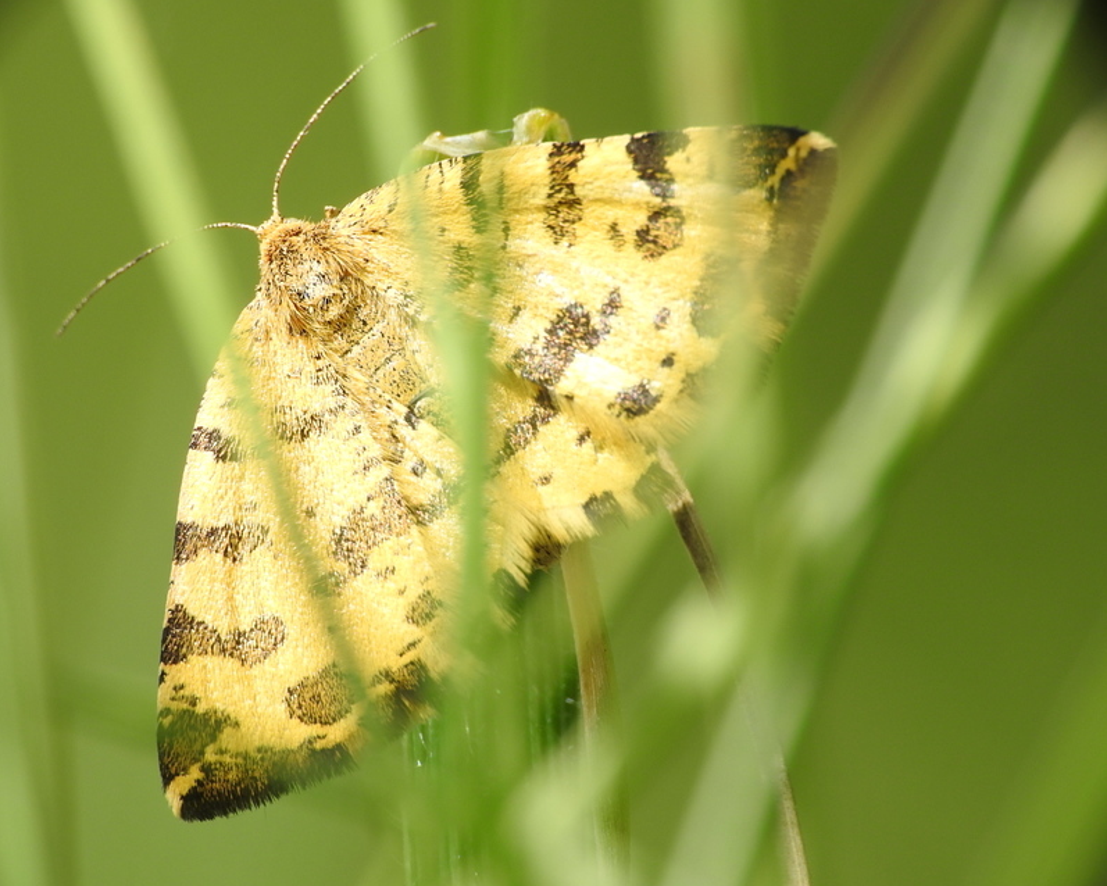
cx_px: 517
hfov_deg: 13.7
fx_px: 4621
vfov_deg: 11.0
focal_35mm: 141
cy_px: 443
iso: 100
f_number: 5
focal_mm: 24.2
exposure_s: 1/320
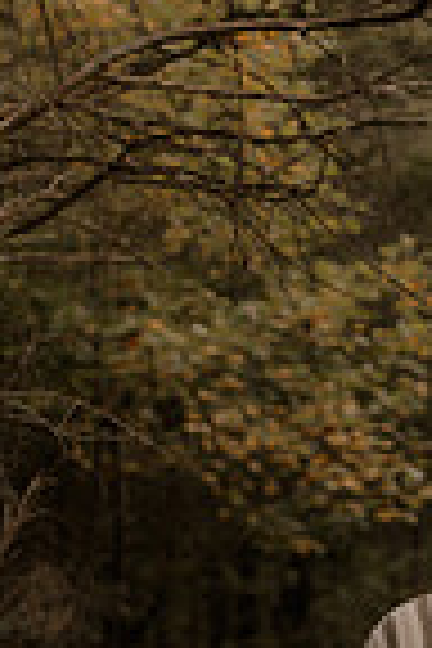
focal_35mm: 266
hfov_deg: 5.1
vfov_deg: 7.7
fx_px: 4788
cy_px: 562
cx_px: 554
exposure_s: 1/160
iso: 100
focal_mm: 85
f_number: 2
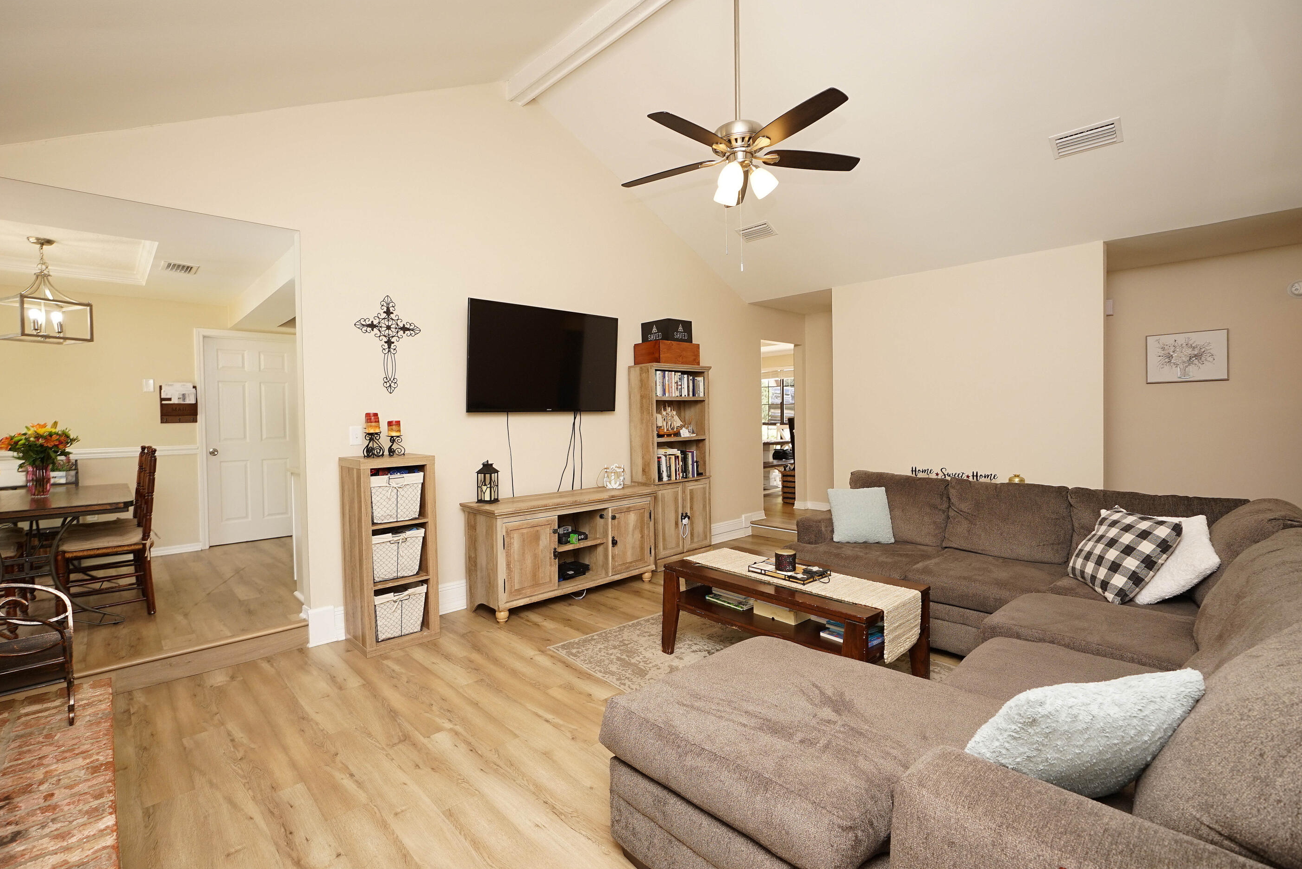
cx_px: 662
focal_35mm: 16
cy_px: 431
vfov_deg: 73.8
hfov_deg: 96.7
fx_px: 579
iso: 250
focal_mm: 10
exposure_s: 1/60
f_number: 4
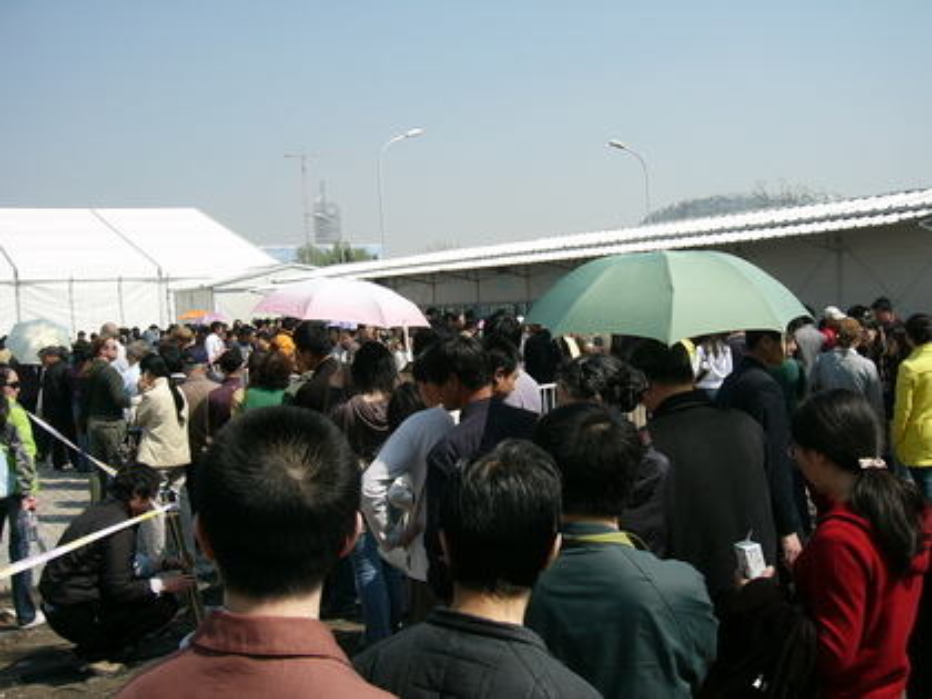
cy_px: 350
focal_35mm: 35
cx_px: 466
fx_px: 942
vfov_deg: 40.7
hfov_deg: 52.6
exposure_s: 1/160
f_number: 8
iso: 50
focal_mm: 5.8
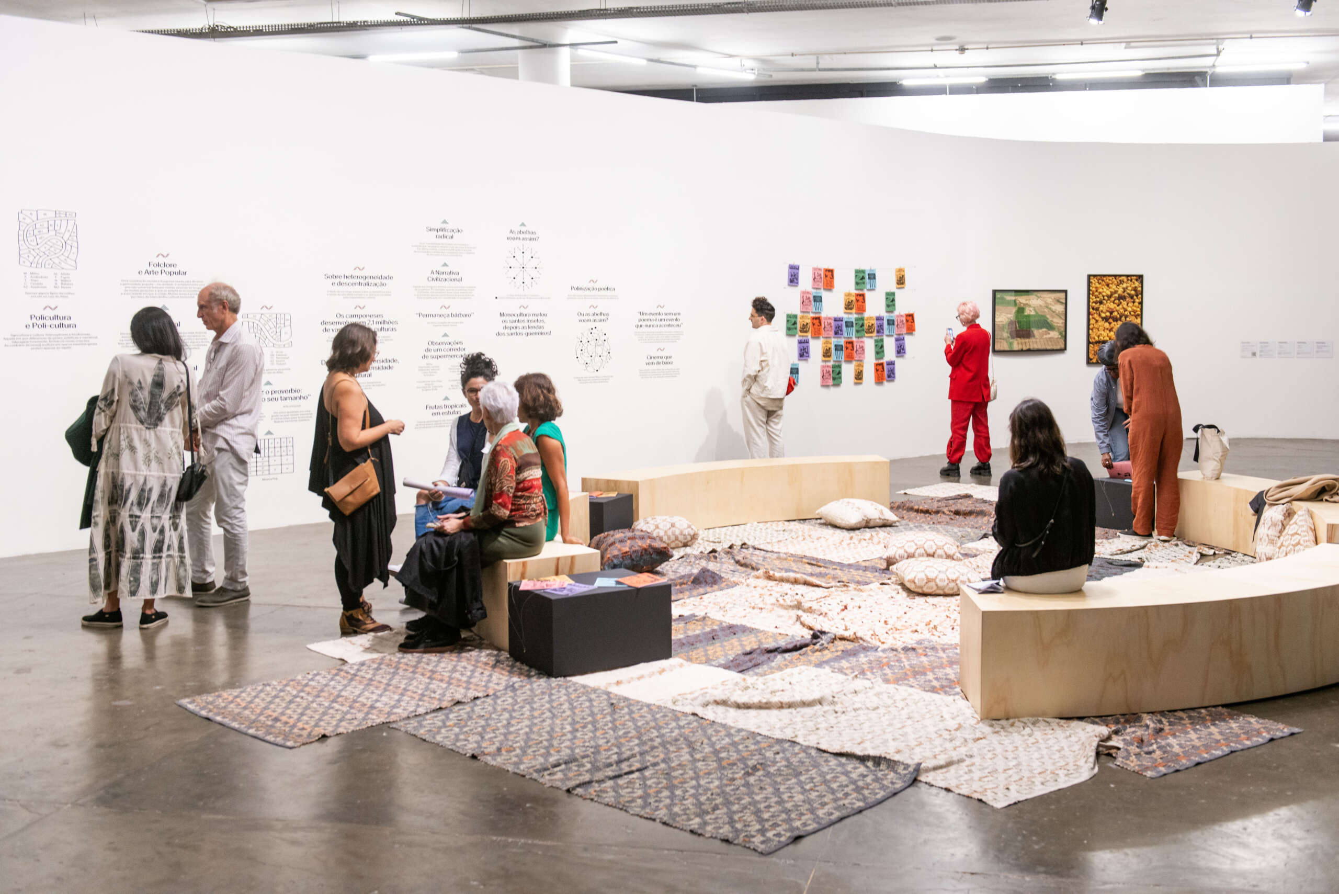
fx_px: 1339
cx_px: 670
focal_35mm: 36
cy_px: 447
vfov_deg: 36.9
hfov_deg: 53.1
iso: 1000
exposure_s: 1/40
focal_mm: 36
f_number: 3.5
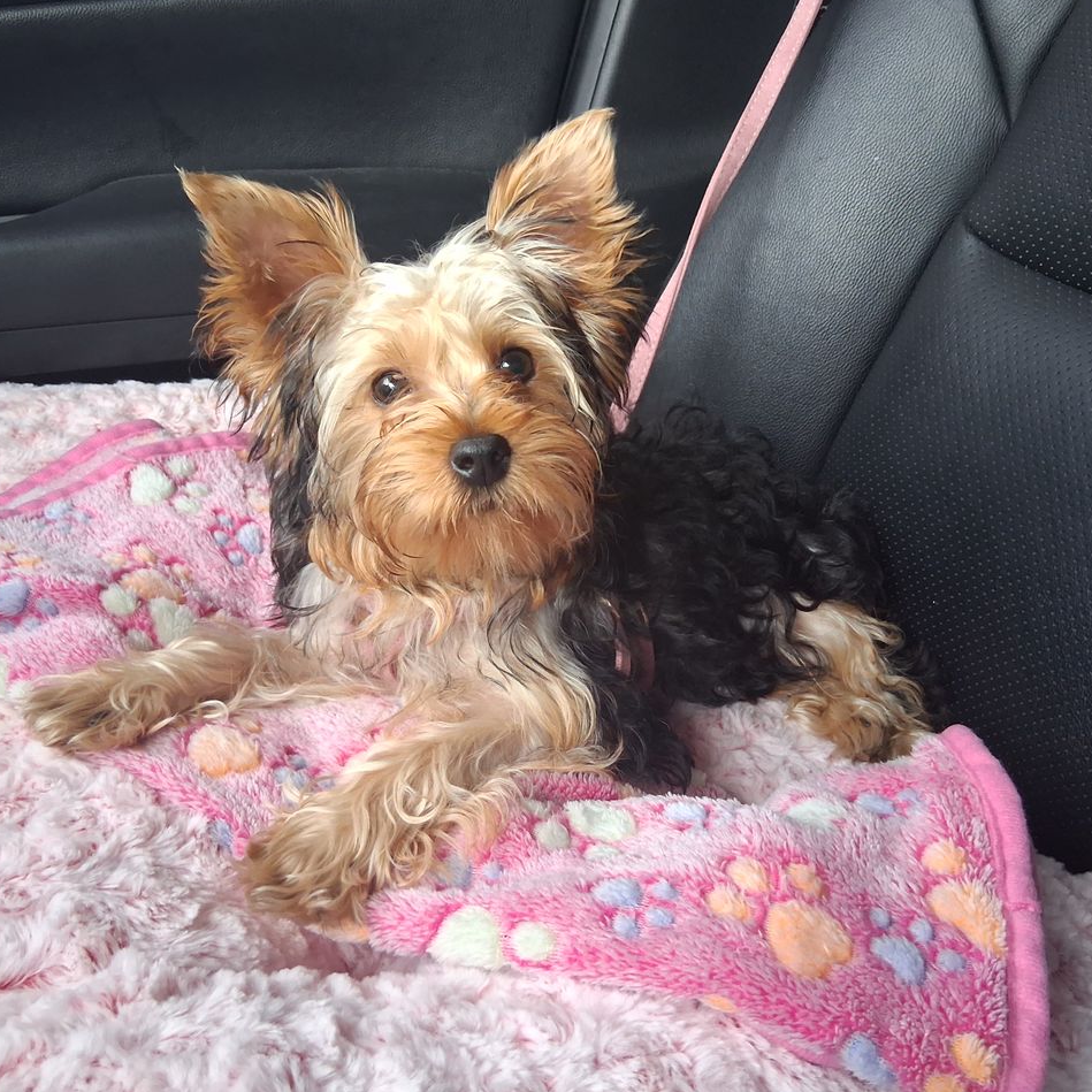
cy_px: 543
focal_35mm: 31
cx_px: 557
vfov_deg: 52.5
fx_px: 1106
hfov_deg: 52.5
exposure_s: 1/100
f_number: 1.8
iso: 400
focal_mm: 3.98
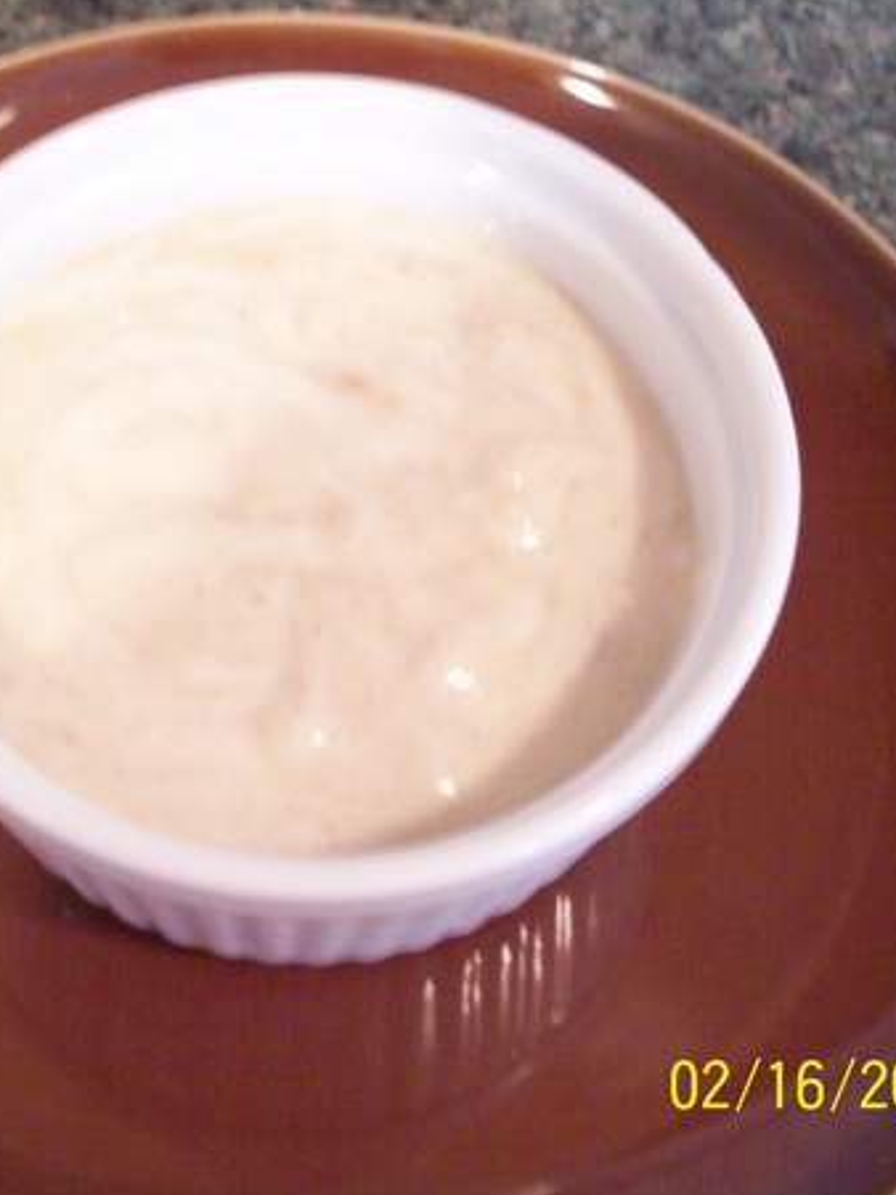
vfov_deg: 38.9
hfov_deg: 29.4
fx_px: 1692
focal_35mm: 49
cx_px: 286
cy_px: 594
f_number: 2.7
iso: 160
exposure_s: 1/8
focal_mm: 6
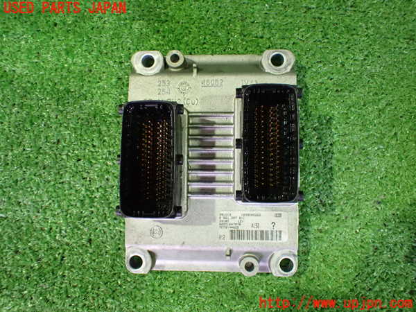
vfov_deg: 46.8
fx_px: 361
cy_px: 156
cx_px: 208
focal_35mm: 30
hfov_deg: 60.0
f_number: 2.3
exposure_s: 1/30
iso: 800
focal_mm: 5.4
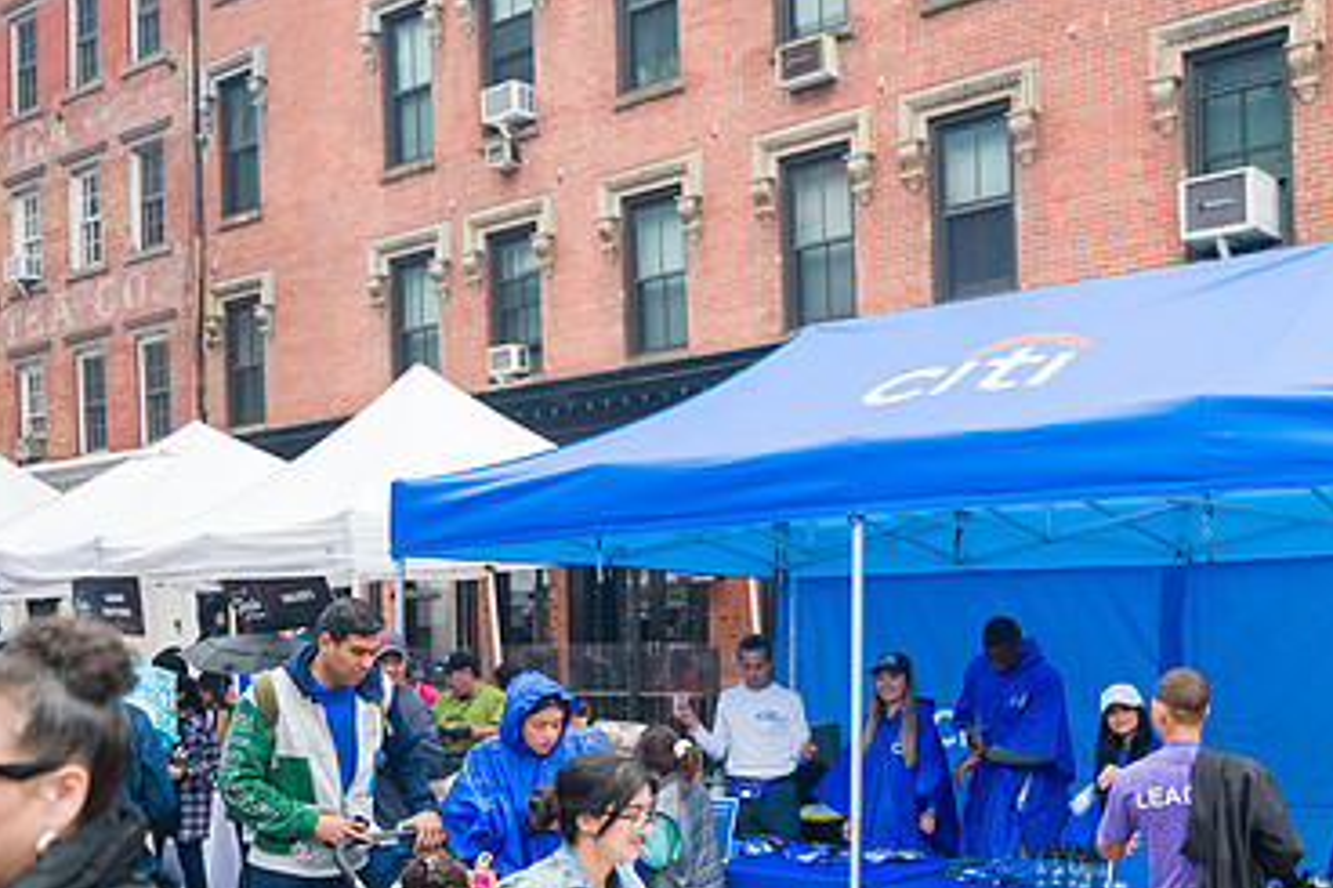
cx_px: 971
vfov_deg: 32.2
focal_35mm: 41
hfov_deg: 46.0
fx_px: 1517
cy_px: 631
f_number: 3.2
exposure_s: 1/500
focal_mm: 26
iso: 250
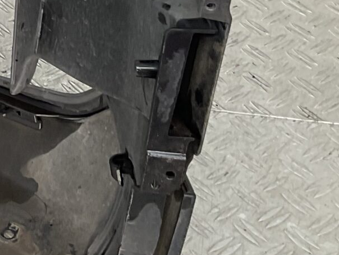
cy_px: -160
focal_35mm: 123
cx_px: -261
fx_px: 1205
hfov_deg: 14.3
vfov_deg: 11.4
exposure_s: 1/151
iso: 16
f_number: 1.8
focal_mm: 3
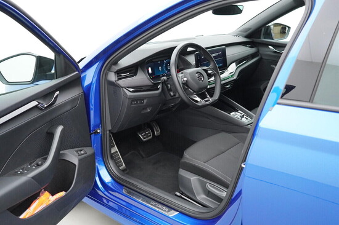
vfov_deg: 36.8
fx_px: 339
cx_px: 170
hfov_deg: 53.2
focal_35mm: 36
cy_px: 112
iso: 2500
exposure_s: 1/500
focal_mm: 24
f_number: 2.8
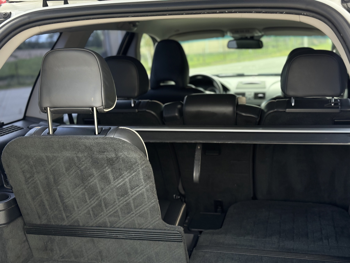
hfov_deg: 39.7
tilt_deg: -10.5
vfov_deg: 30.3
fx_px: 485
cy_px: 132
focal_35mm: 48
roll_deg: +2.1
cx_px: 175
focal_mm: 6.76
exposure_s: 1/436
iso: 64
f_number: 1.78
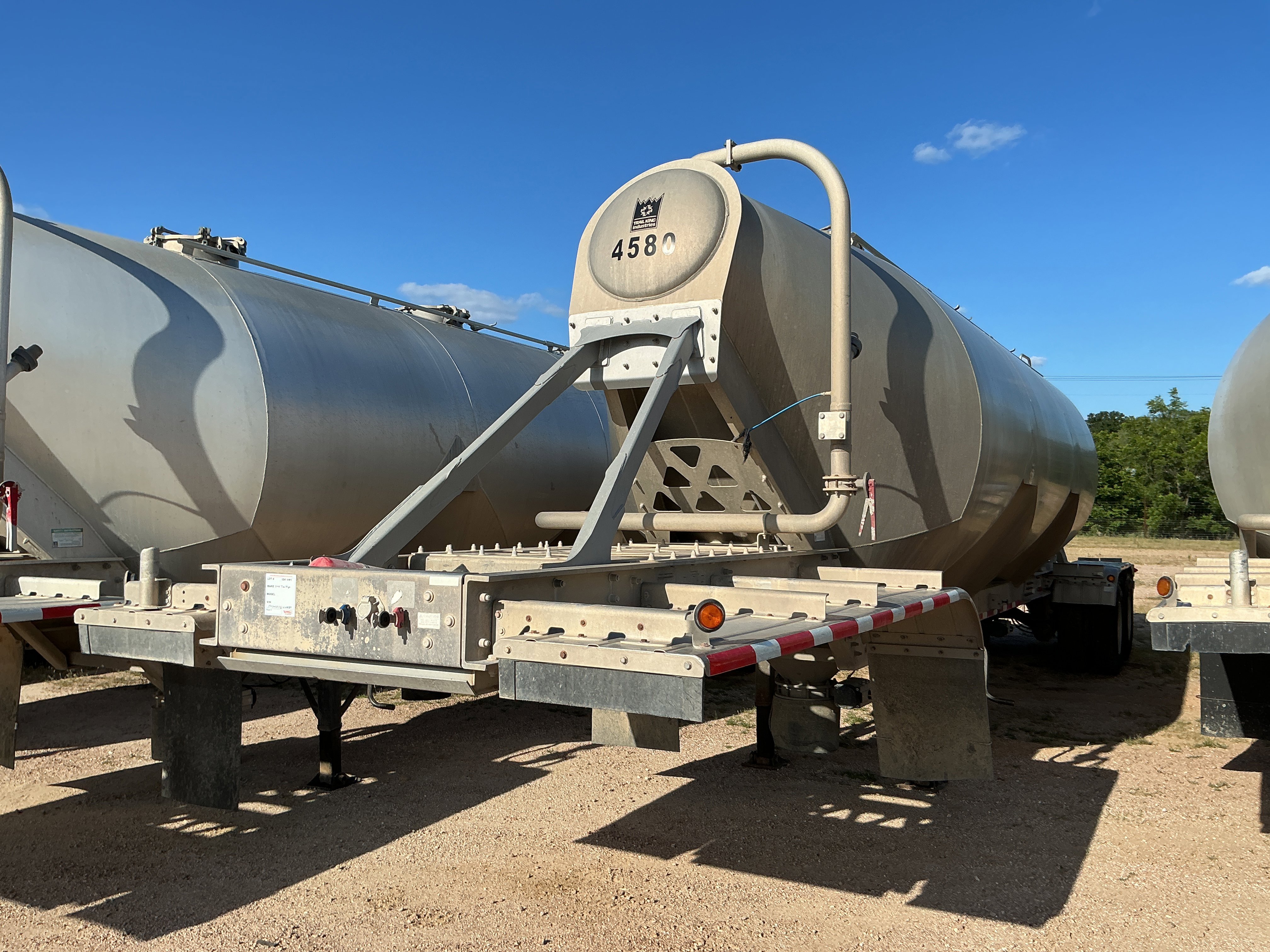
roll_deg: +0.6
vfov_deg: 48.2
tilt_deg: +2.2
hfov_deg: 61.7
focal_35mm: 29
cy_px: 476
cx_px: 635
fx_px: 1064
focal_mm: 3
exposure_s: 1/1984
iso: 25
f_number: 1.8
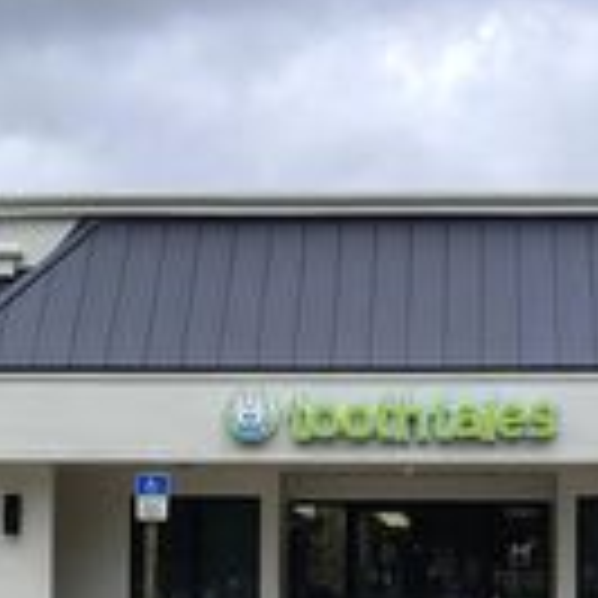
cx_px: 351
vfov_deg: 16.9
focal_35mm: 102
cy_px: 513
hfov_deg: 17.0
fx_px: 1994
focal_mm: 5.56
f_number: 1.8
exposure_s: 1/794
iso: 100
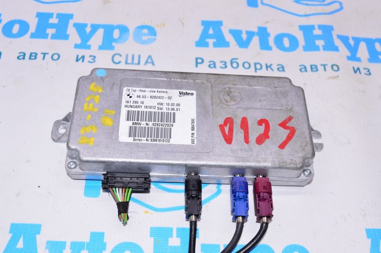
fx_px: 460
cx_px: 190
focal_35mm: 44
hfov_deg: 45.0
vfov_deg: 30.8
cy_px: 126
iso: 1600
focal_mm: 29
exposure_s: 1/200
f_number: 8
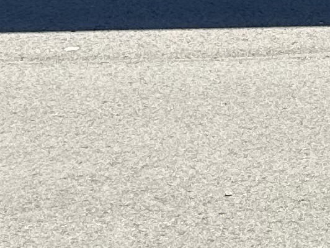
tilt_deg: +2.0
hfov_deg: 10.3
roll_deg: -0.3
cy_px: -471
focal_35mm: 182
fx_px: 1735
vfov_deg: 7.3
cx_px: 566
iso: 80
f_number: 1.78
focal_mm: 6.86
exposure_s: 1/1988
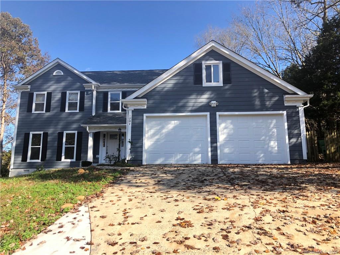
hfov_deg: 63.4
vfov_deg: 49.7
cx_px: 170
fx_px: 275
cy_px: 128
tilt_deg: +10.3
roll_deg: +0.4
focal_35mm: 28
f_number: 1.8
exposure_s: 1/571
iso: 20
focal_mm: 3.99
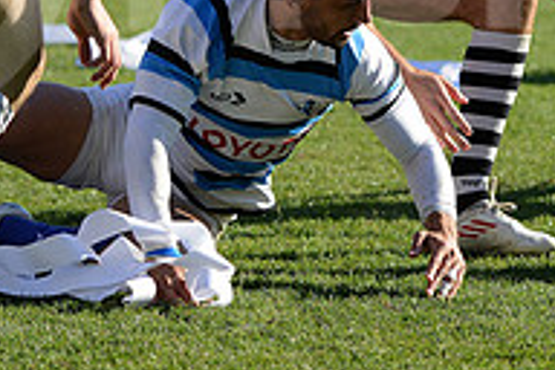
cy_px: -71
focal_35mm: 287
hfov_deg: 7.2
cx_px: 361
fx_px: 4424
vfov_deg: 4.8
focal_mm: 95
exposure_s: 1/1250
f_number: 2.8
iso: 250
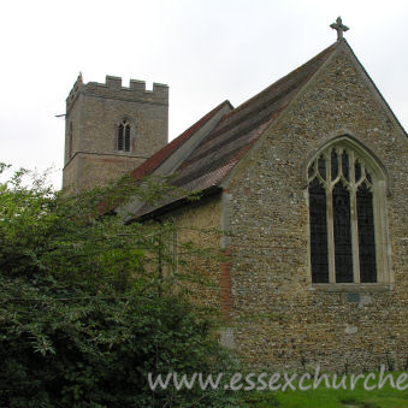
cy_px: 203
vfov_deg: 40.0
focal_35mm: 42
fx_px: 560
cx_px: 227
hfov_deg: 40.0
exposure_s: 1/97
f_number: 4.5
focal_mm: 8.9
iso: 50
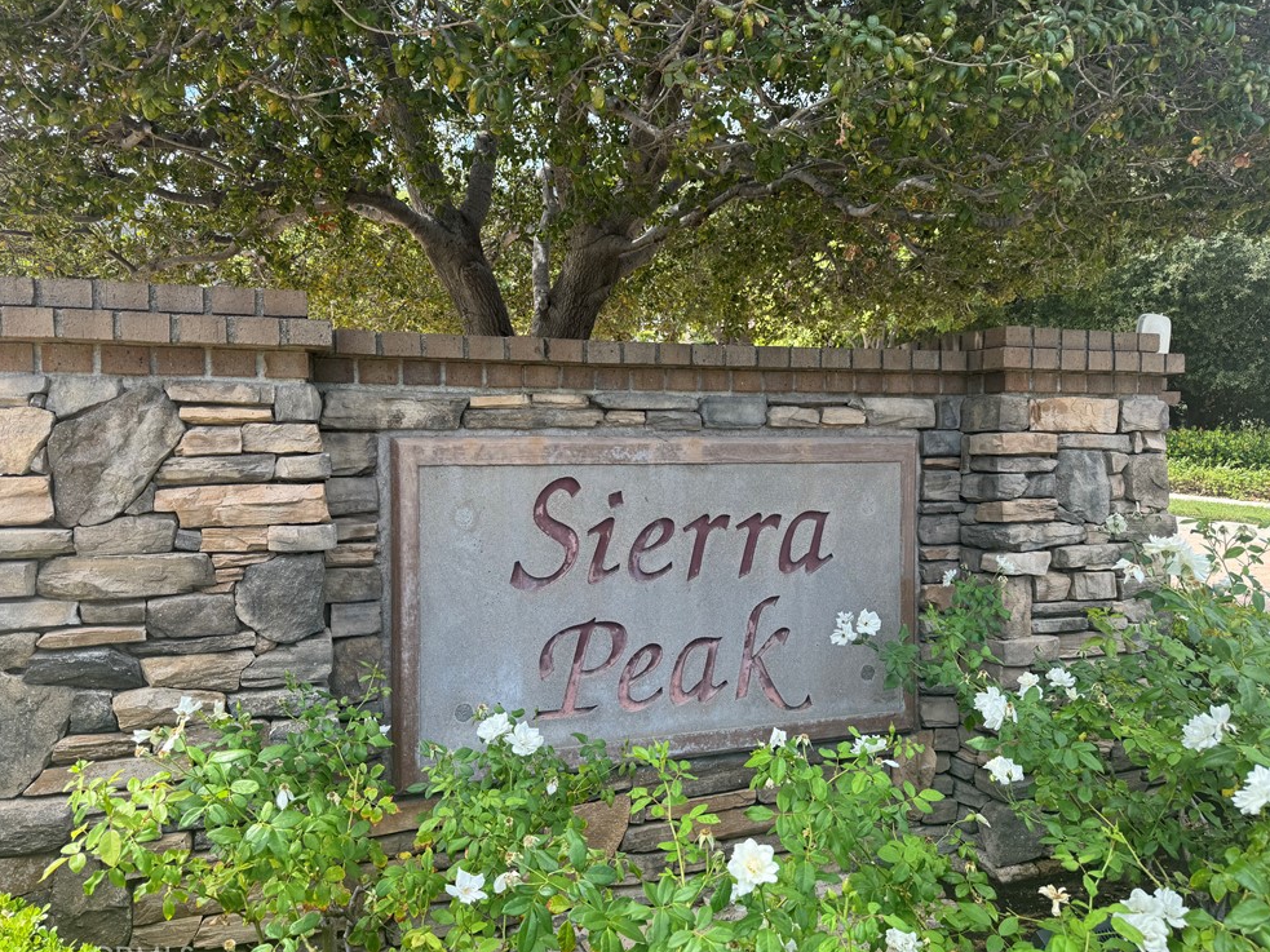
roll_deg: +1.0
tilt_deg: -3.1
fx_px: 917
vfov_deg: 54.9
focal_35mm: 25
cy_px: 481
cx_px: 636
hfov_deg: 69.4
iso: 80
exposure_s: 1/853
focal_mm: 6.76
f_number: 1.78
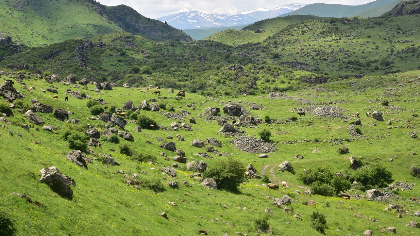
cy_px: 99
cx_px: 211
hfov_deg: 39.2
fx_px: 590
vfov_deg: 22.6
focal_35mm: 53
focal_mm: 50
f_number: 14
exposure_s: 1/125
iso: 200
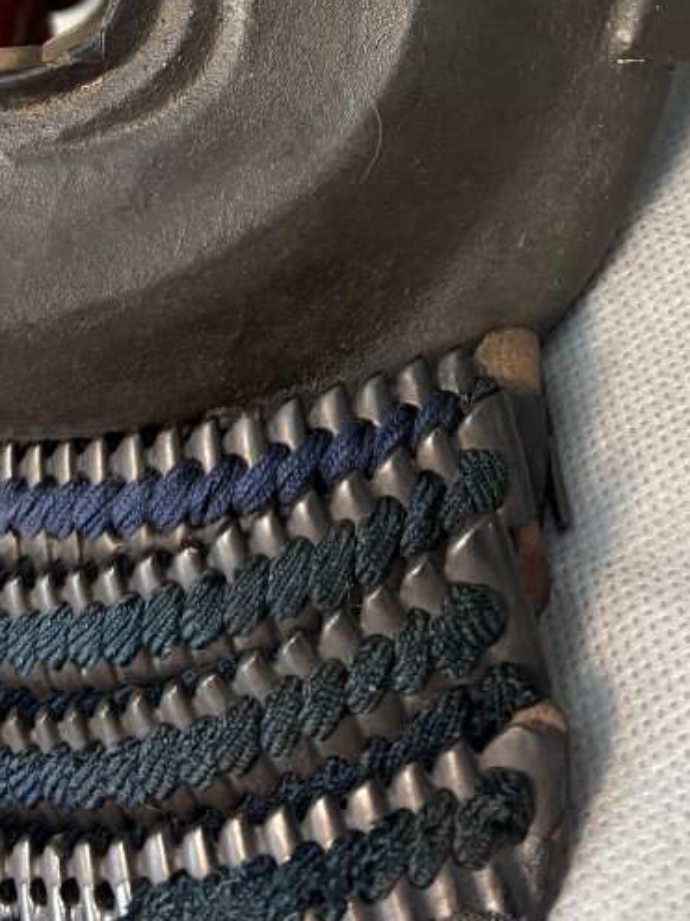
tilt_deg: -33.1
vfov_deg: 28.0
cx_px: 433
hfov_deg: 23.2
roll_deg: +40.3
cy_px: -99
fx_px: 1675
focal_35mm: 63
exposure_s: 1/50
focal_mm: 5.96
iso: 160
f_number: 1.6
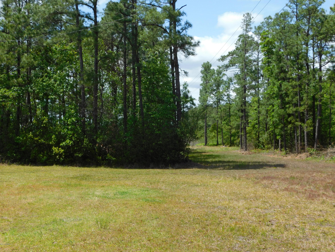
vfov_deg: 32.2
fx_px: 435
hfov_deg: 42.1
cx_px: 168
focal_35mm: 45
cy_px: 126
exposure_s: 1/800
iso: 125
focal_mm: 8
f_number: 3.7
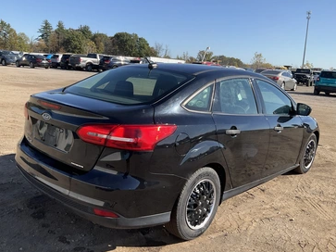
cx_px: 162
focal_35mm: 32
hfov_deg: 56.8
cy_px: 123
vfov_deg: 44.1
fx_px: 311
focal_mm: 3
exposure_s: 1/1221
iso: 25
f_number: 1.8
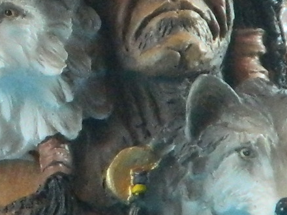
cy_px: 40
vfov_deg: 7.2
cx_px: -229
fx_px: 1708
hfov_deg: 9.2
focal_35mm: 206
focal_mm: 6.2
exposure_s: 1/25
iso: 400
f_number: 3.3
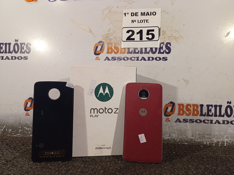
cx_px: 117
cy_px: 88
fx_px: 189
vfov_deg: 49.7
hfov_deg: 63.5
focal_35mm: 28
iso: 149
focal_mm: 4.7
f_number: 1.79
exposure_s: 1/120
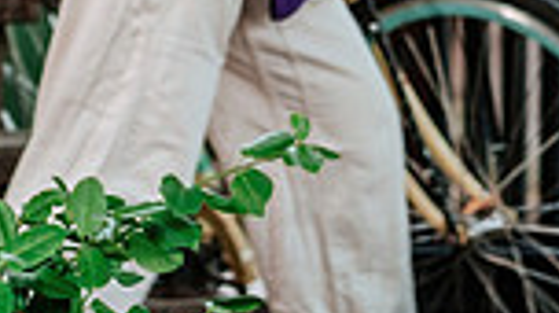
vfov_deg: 3.3
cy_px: -311
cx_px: 467
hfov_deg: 5.9
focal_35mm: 369
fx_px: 5462
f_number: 2.8
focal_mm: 61
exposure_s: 1/200
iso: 800
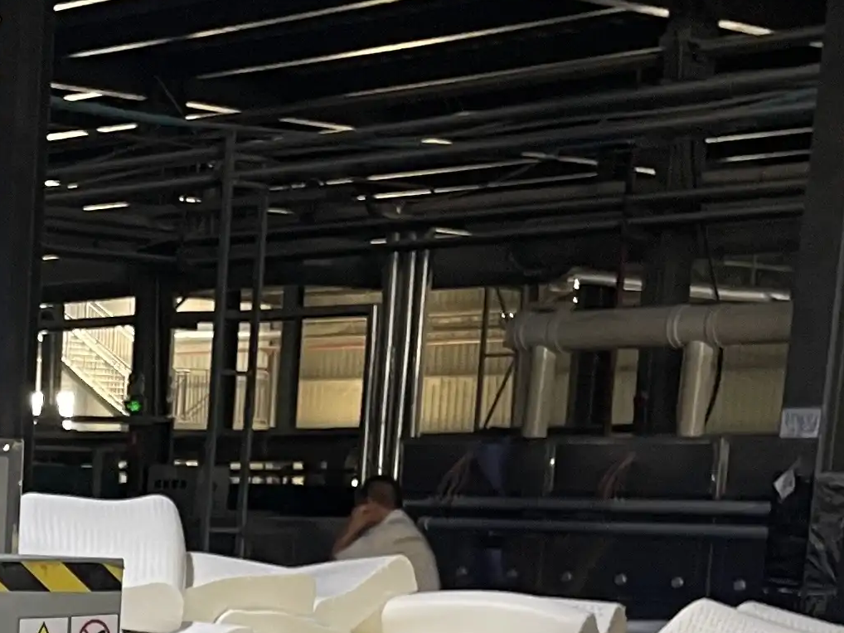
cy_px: 964
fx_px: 2511
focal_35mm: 103
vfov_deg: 13.5
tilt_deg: -11.8
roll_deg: -2.3
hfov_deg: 17.7
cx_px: -296
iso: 80
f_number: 1.6
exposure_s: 1/50
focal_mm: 5.1
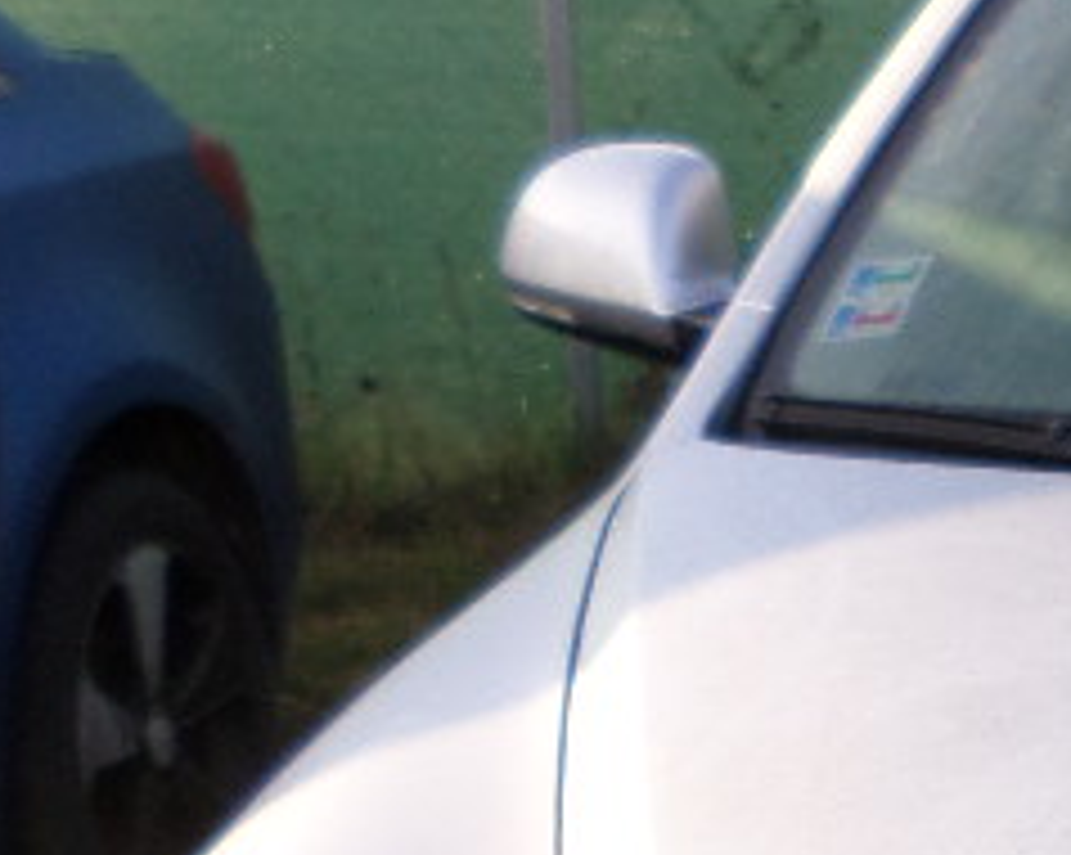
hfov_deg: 15.9
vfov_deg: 13.8
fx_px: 3326
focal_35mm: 105
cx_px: 1845
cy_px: 1287
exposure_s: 1/250
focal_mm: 4.5
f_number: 2.5
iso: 80
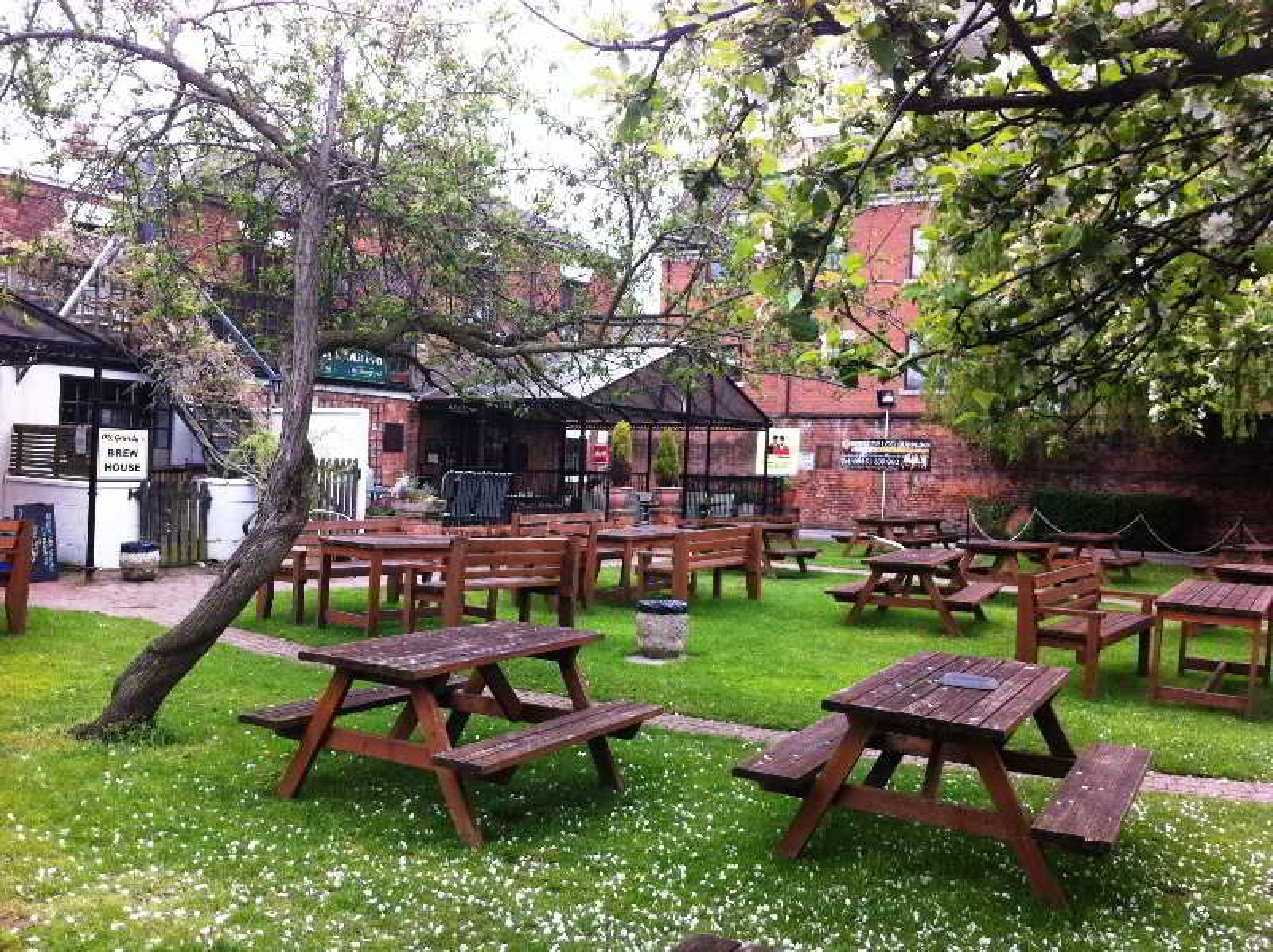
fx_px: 1286
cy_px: 476
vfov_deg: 40.6
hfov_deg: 52.7
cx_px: 636
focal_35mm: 35
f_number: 2.8
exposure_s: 1/324
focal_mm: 3.85
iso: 80
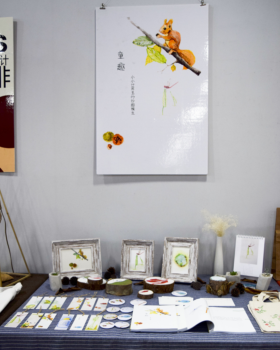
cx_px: 141
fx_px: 410
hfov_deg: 37.7
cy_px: 194
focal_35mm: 40
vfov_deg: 46.2
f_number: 4
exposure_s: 1/60
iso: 500
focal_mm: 23
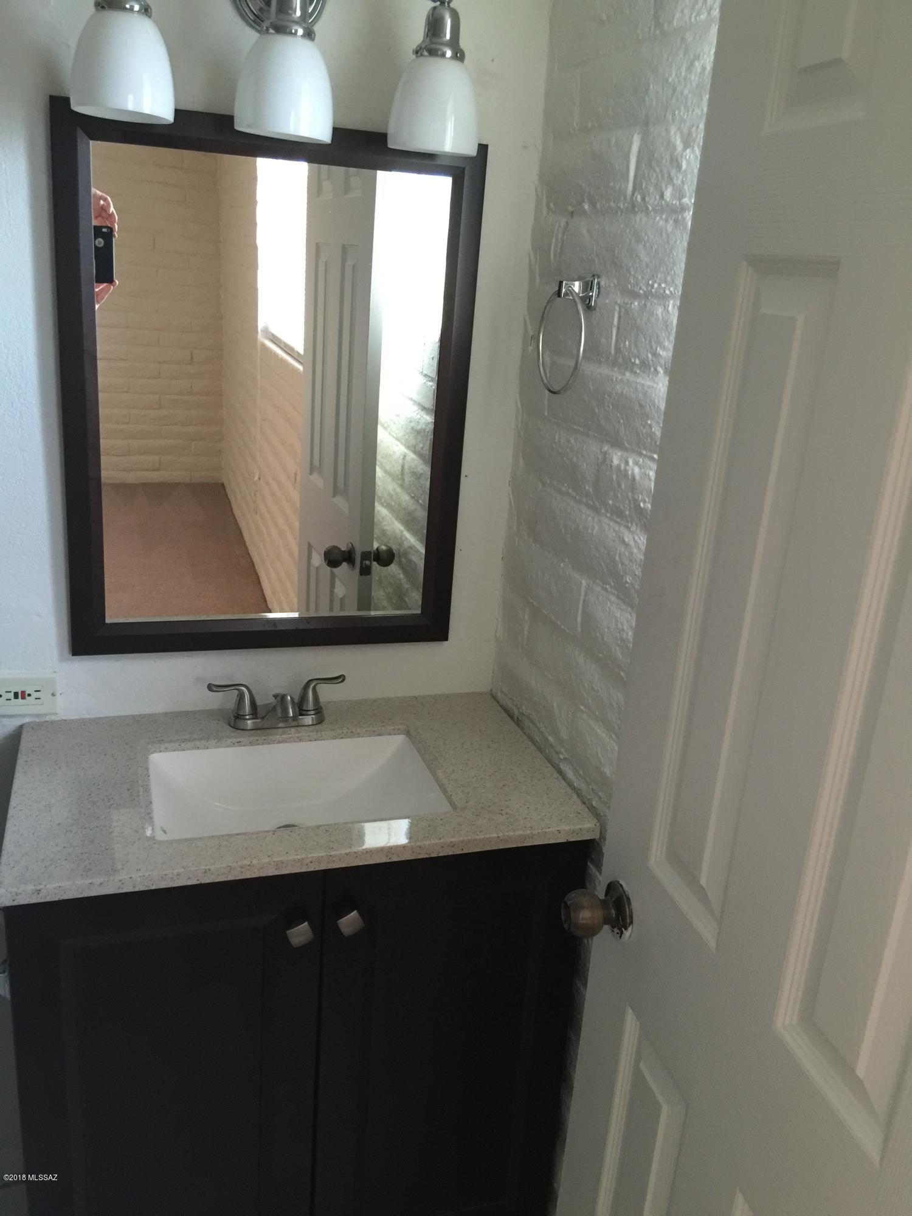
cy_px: 608
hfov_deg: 48.2
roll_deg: -4.1
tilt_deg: -16.5
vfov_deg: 61.7
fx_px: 1019
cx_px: 456
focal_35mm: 29
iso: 125
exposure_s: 1/10
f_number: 2.2
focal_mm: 4.15
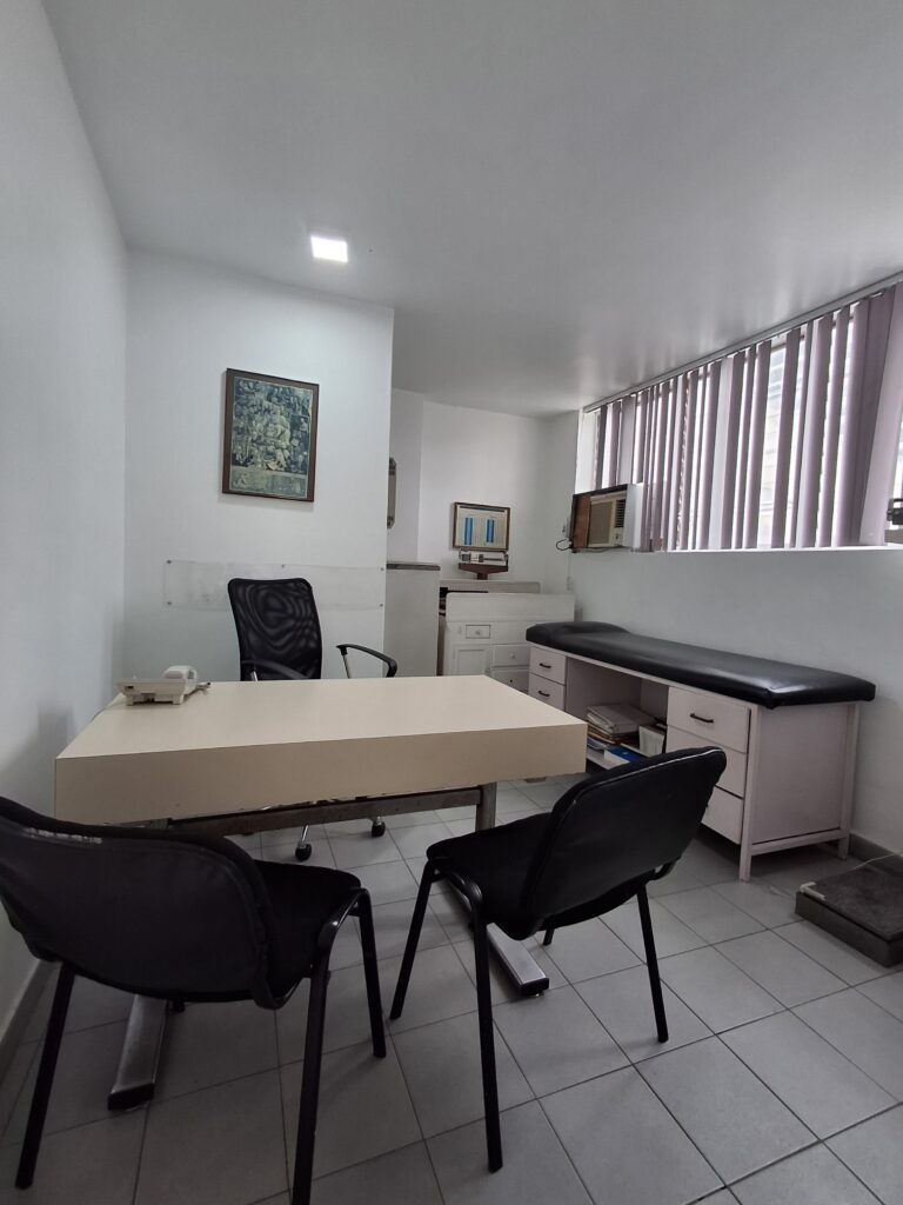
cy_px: 602
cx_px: 452
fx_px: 557
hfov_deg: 78.1
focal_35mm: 16
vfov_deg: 94.5
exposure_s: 1/40
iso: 50
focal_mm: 1.64
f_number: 2.2
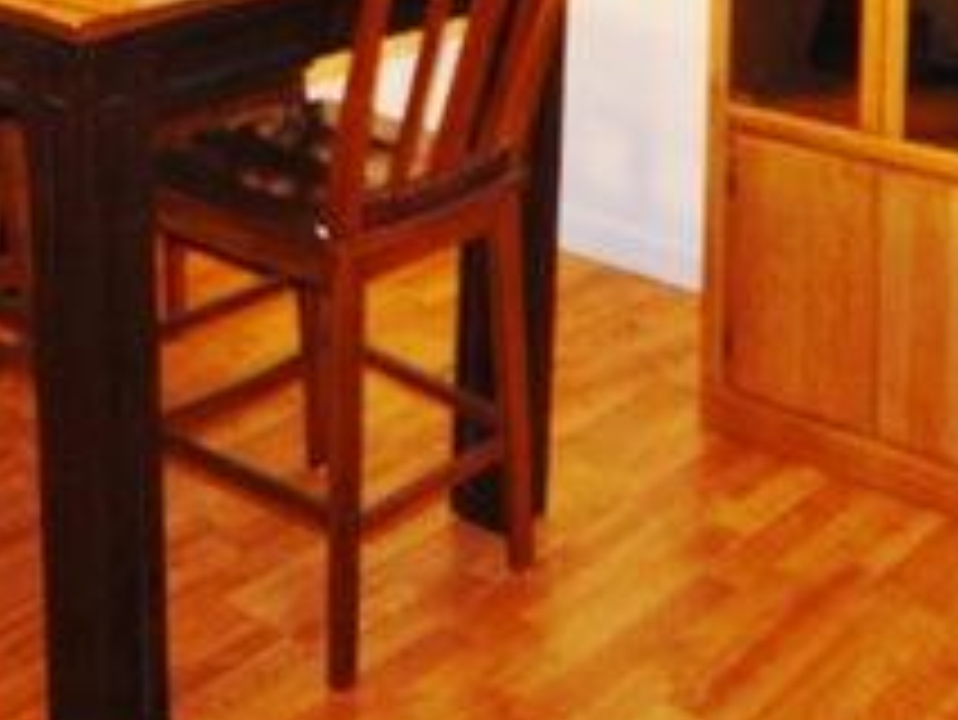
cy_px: -230
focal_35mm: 66
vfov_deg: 20.3
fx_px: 1828
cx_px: 351
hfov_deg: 29.2
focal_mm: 4
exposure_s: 1/30
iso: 200
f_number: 3
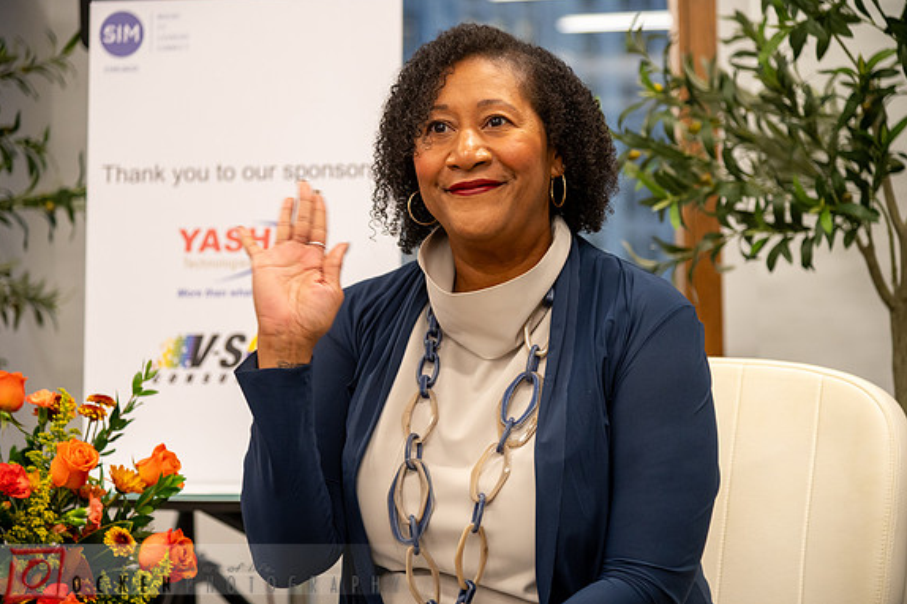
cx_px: 455
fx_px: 2417
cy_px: 300
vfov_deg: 14.2
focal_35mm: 96
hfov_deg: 21.3
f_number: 4
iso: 1600
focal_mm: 95
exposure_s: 1/100
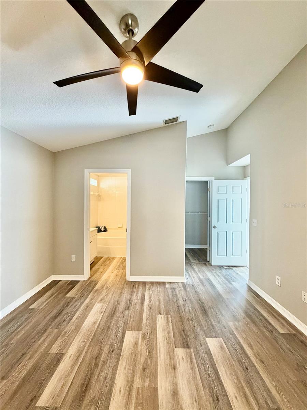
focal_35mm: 14
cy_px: 205
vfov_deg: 102.1
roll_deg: -0.9
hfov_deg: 85.7
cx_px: 154
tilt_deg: -0.7
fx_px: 166
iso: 320
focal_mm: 2.22
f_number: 2.2
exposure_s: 1/120
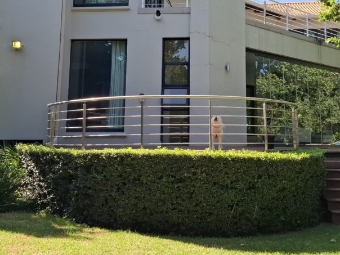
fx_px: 383
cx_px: 182
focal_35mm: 39
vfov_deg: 36.1
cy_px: 70
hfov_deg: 47.8
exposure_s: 1/801
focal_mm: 5.54
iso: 50
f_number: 1.8
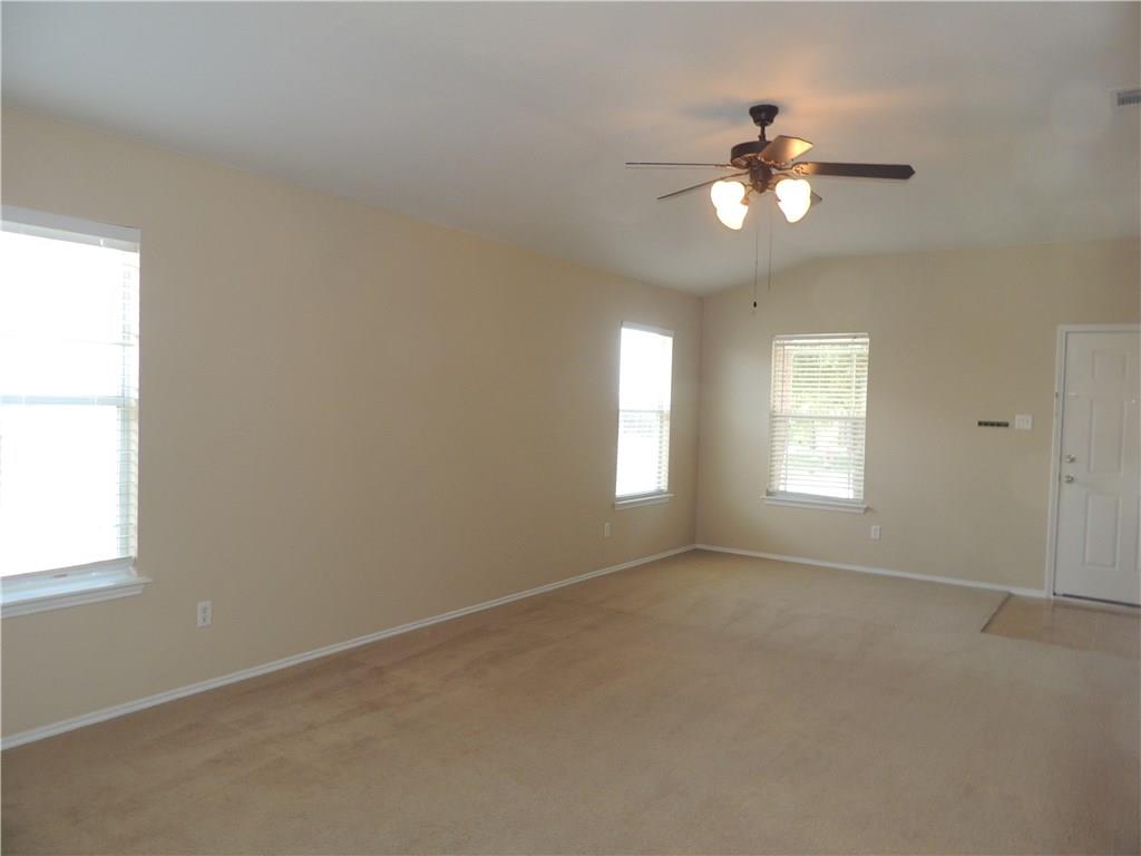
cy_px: 428
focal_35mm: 24
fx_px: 791
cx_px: 570
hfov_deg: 71.6
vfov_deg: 56.8
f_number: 3
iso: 140
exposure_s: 1/40
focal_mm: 4.3
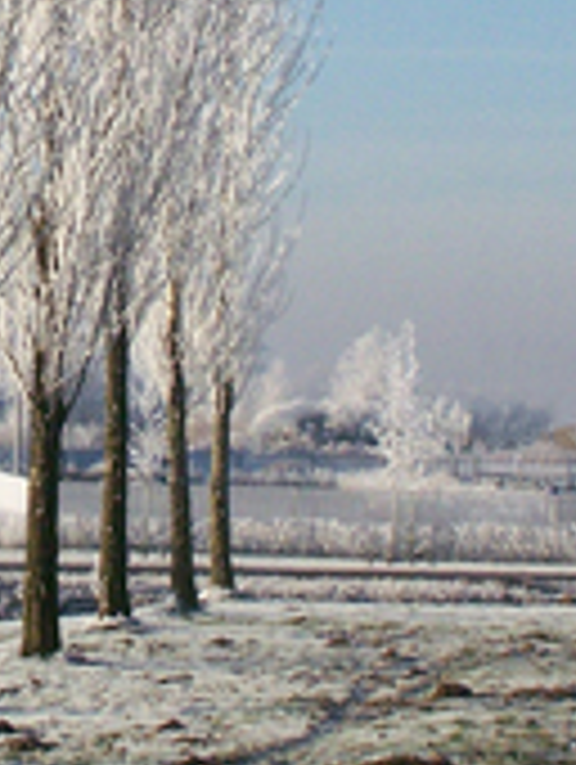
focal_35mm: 241
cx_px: -171
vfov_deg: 8.2
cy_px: -18
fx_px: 5334
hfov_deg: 6.1
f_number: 6.3
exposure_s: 1/640
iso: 160
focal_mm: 11.1
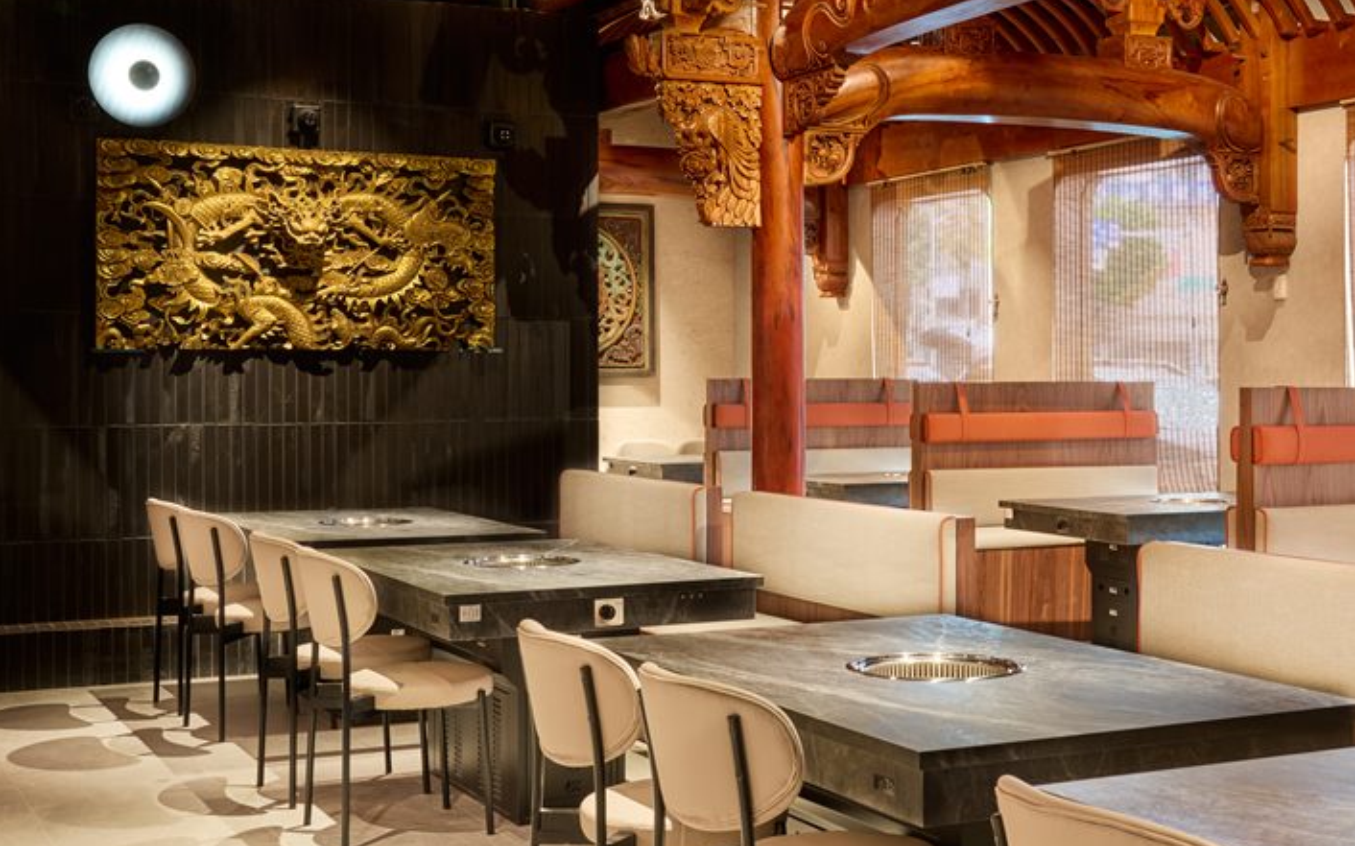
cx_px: 802
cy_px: 376
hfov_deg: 38.2
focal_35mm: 53
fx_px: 1952
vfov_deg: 24.5
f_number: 10
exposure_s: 1/2
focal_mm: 30.5
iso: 400
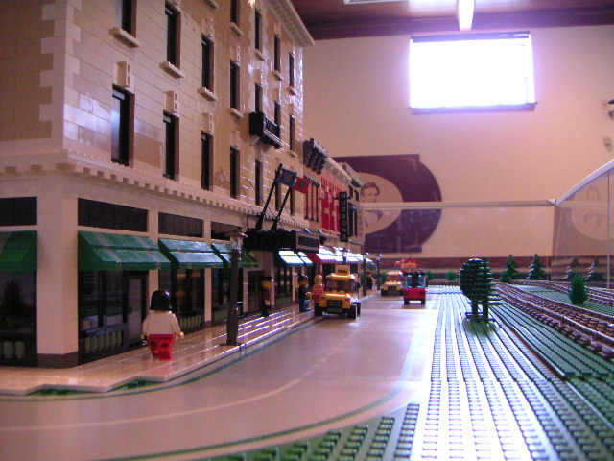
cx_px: 307
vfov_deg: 38.7
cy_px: 230
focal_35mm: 37
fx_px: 656
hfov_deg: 50.1
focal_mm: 4.8
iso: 400
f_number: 2.8
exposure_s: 1/30
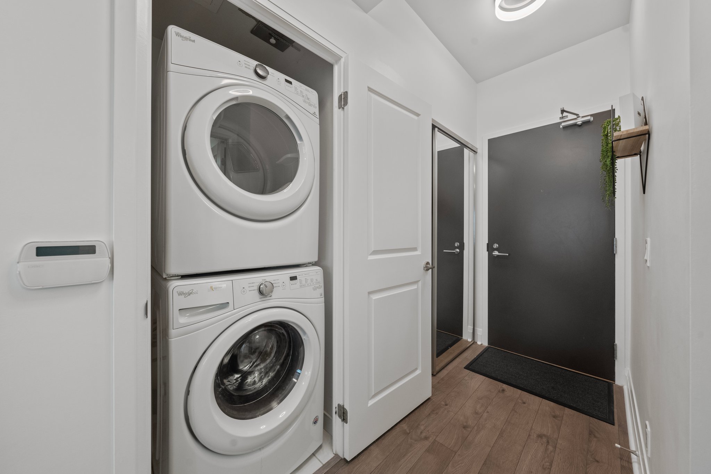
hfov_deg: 108.3
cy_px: 237
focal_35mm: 13
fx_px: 257
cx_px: 356
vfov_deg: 85.4
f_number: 8
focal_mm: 13
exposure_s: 1/30
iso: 4000
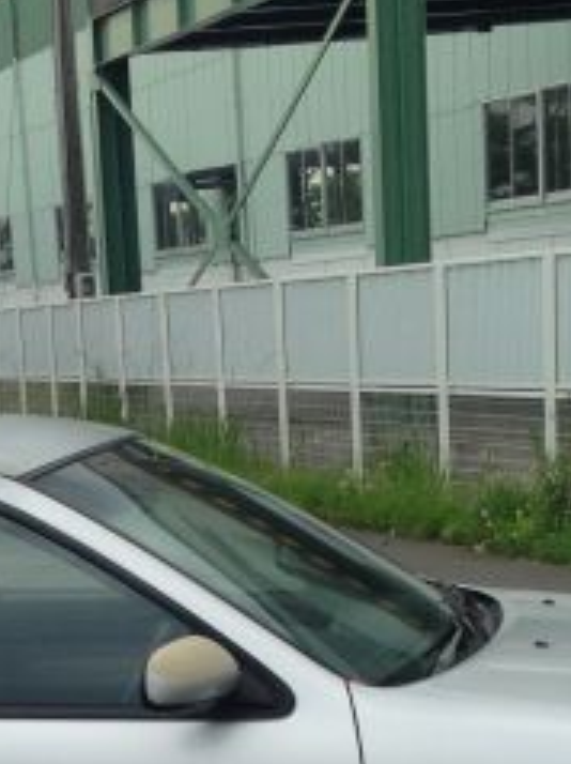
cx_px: 16
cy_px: 892
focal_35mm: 111
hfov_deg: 13.2
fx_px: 2446
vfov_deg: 17.0
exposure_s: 1/645
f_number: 2.4
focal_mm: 4.12
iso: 50
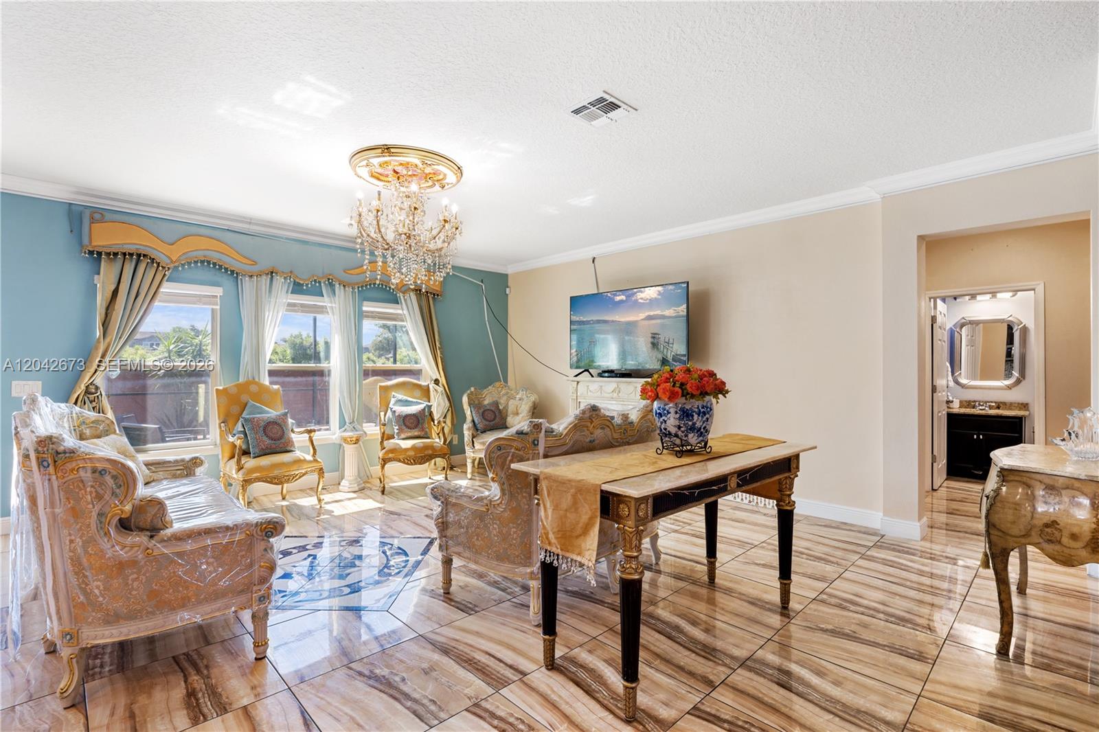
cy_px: 366
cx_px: 550
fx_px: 519
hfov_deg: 93.3
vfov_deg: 70.4
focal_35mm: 17
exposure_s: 1/2
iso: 320
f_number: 13
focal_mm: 17
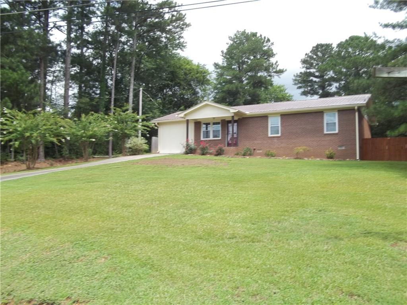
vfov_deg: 44.2
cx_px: 204
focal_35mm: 32
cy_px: 152
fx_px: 376
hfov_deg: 56.8
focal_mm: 5.7
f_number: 8.8
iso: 64
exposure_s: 1/60
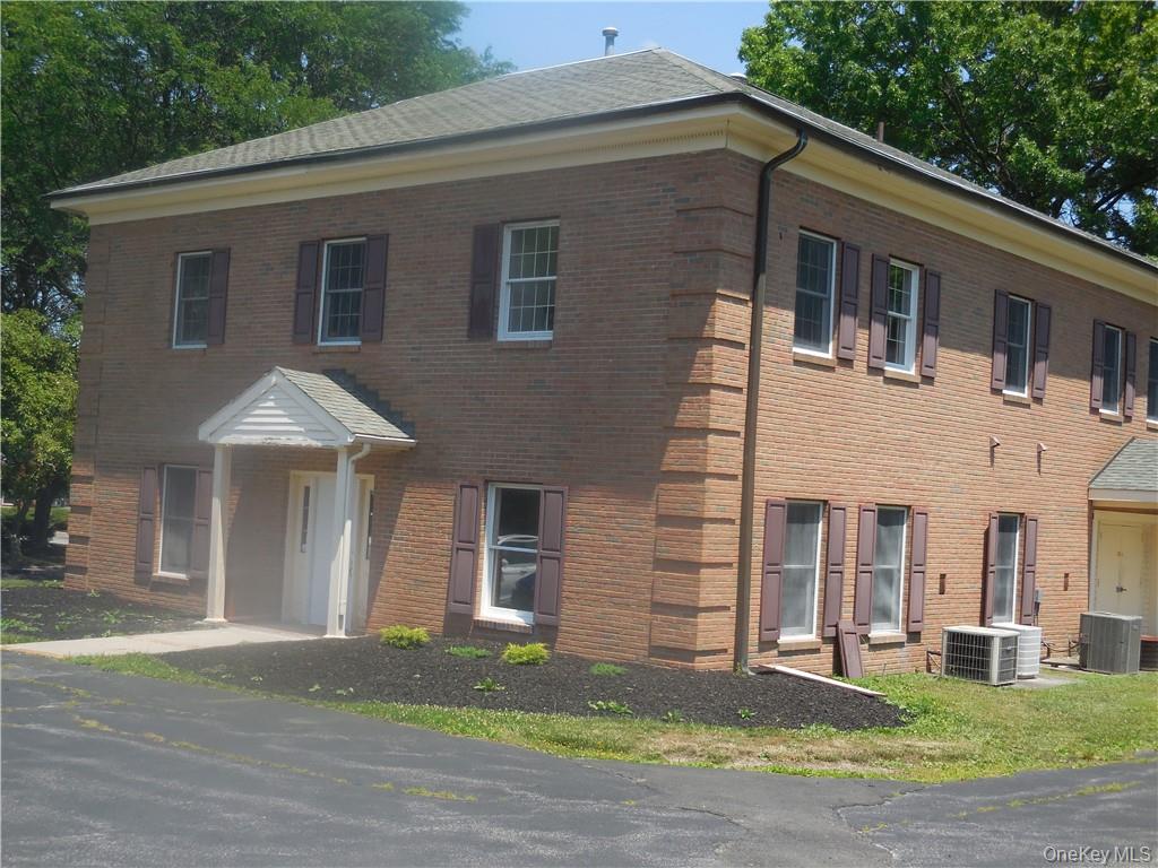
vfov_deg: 32.2
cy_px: 434
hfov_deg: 42.1
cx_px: 579
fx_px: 1505
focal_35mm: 45
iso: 125
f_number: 4.2
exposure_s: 1/640
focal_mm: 8.1
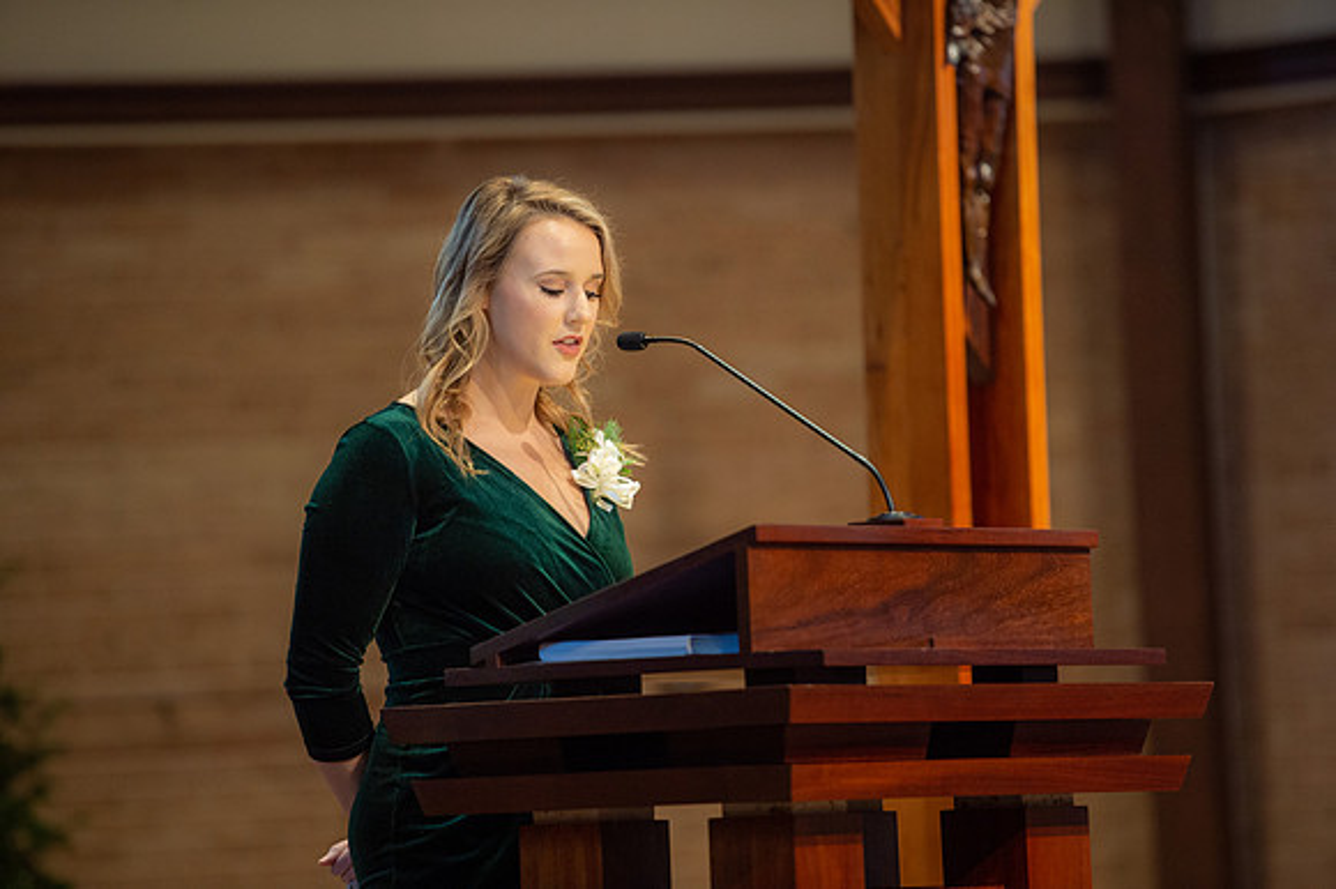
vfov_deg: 7.4
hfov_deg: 11.1
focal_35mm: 185
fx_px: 6861
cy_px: 444
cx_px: 668
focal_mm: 185
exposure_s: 1/160
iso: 1250
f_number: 2.8
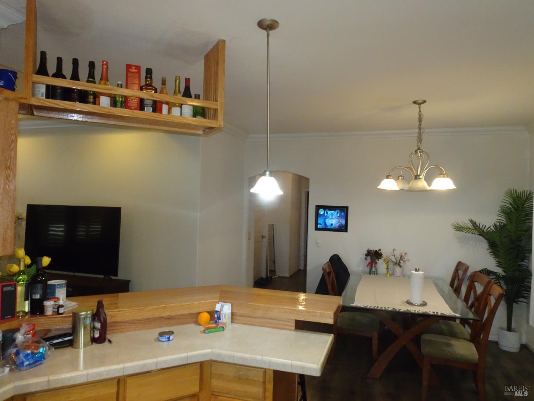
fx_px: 370
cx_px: 267
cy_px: 200
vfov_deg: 56.8
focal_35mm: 24
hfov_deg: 71.6
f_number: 3.5
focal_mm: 4.1
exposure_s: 1/30
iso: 640
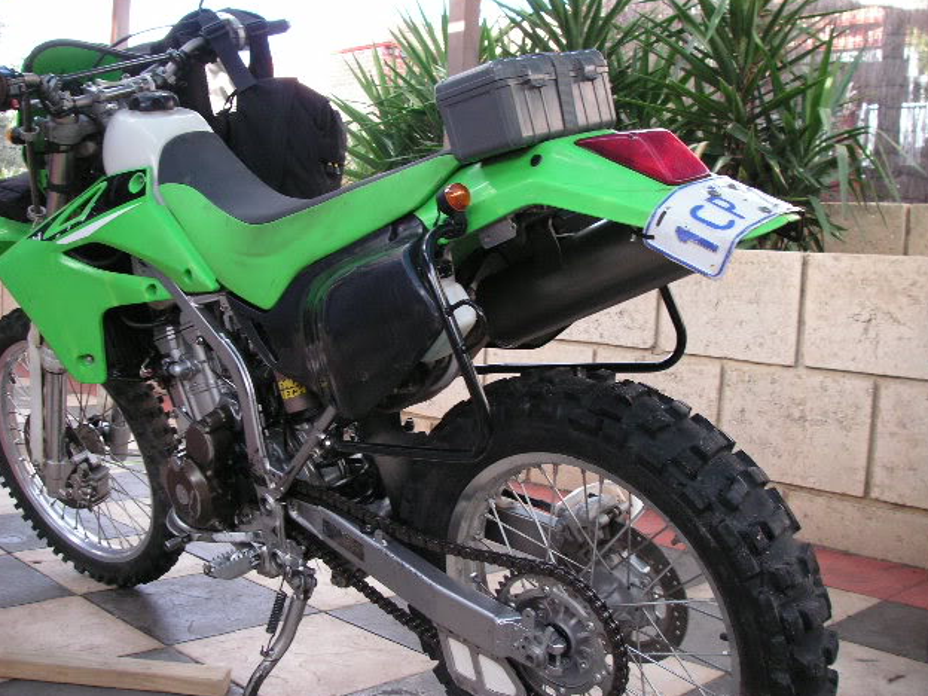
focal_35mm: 39
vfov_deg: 36.8
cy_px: 348
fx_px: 1046
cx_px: 473
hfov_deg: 47.9
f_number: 3.3
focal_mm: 6.3
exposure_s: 1/45
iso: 80
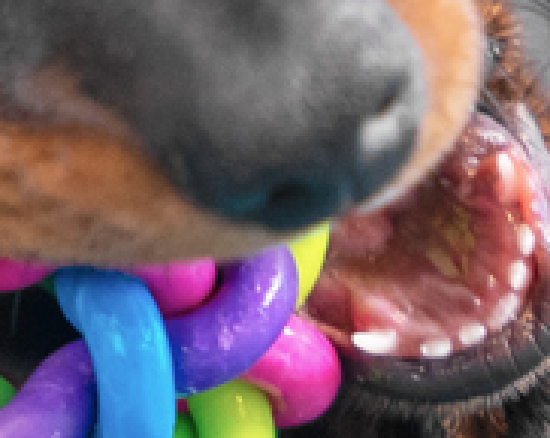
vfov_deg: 3.5
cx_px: 692
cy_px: -100
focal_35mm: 438
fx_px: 7116
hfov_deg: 4.4
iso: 640
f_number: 2.8
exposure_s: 1/160
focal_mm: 67.6
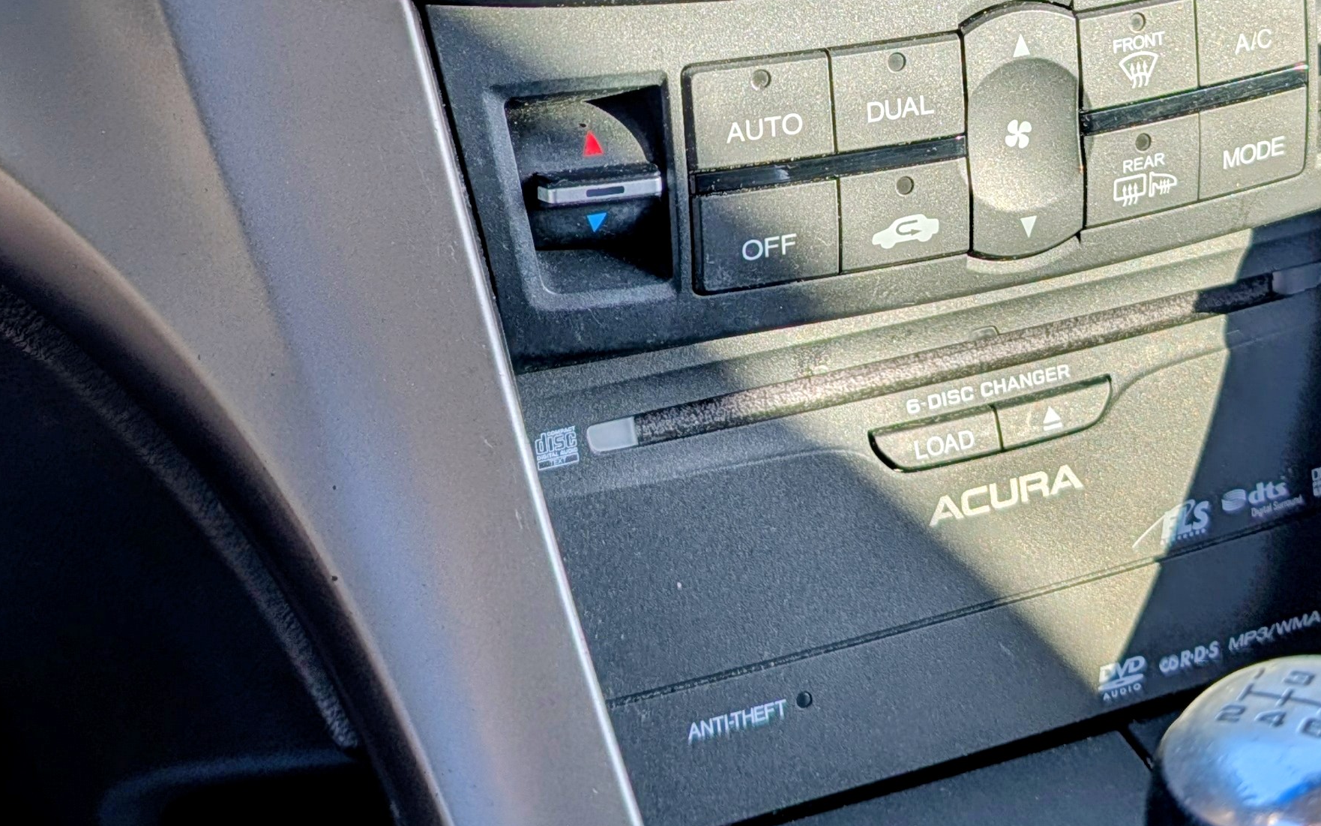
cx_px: 734
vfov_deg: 21.1
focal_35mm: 59
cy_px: -48
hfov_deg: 34.5
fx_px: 2124
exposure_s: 1/4149
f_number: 1.68
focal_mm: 6.9
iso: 23
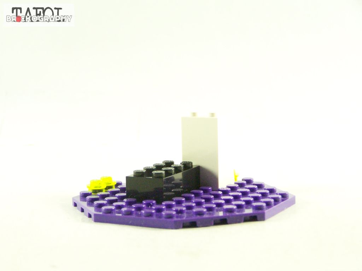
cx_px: 181
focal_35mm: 94
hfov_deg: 20.9
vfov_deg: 15.7
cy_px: 136
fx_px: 983
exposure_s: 1/60
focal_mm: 15.6
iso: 400
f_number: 3.2
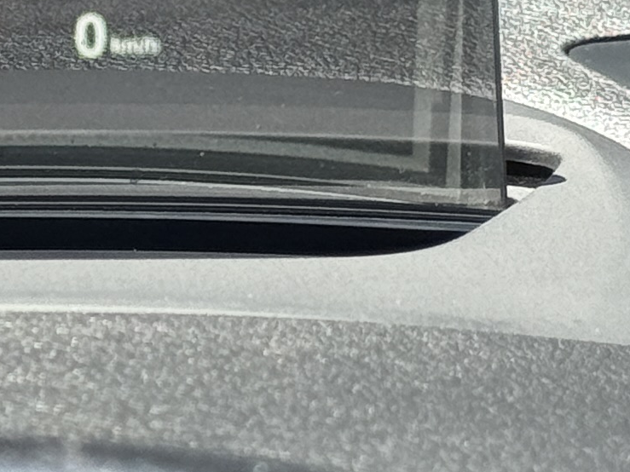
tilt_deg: -11.6
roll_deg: -0.3
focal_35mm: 262
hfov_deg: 7.5
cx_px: -73
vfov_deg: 5.7
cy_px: 96
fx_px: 4768
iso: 64
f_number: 1.78
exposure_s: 1/794
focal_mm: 6.76
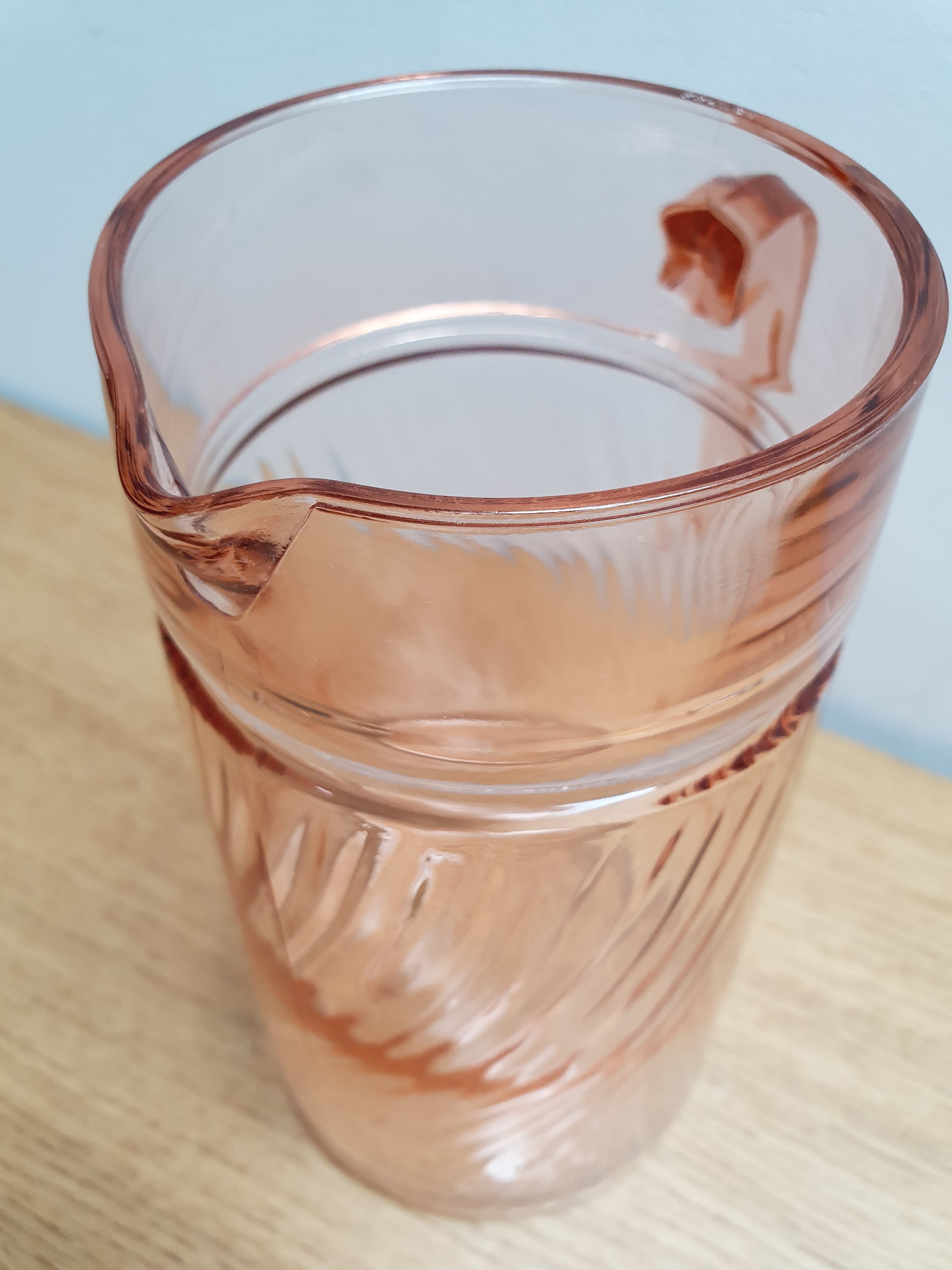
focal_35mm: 26
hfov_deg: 53.1
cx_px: 476
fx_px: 953
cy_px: 635
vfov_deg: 67.3
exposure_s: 1/120
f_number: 2.4
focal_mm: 4.32
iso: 250
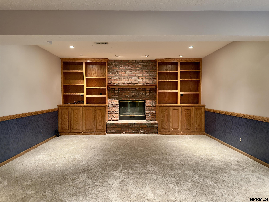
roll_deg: +0.6
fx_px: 187
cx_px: 134
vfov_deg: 56.8
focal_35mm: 24
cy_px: 101
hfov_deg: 71.6
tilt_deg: -2.0
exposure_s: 1/60
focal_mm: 6.76
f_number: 1.78
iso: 500
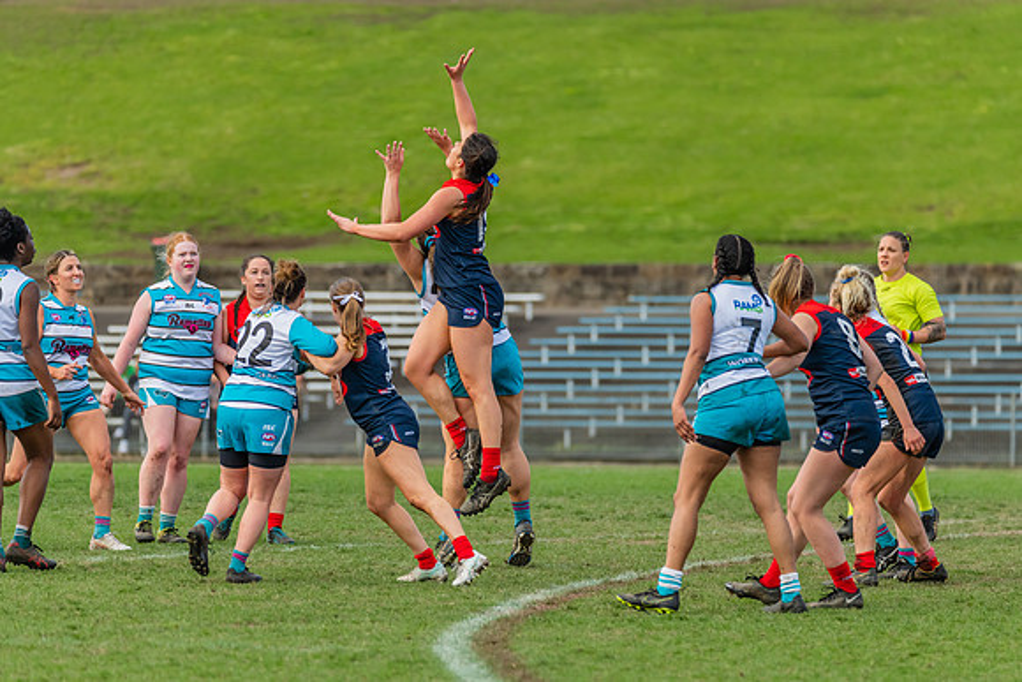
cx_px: 519
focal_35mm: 360
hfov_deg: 5.7
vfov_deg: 3.8
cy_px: 341
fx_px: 10223
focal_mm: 350
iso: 1000
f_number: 6
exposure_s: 1/1600
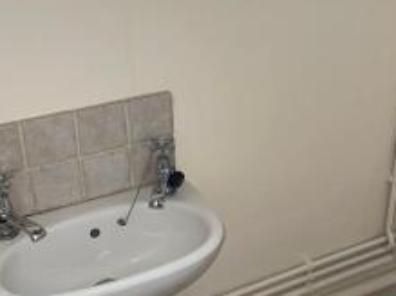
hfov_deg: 36.8
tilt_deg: -25.5
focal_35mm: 52
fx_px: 595
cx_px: 193
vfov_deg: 27.9
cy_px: 111
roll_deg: +1.4
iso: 64
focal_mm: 5.1
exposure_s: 1/100
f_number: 1.6
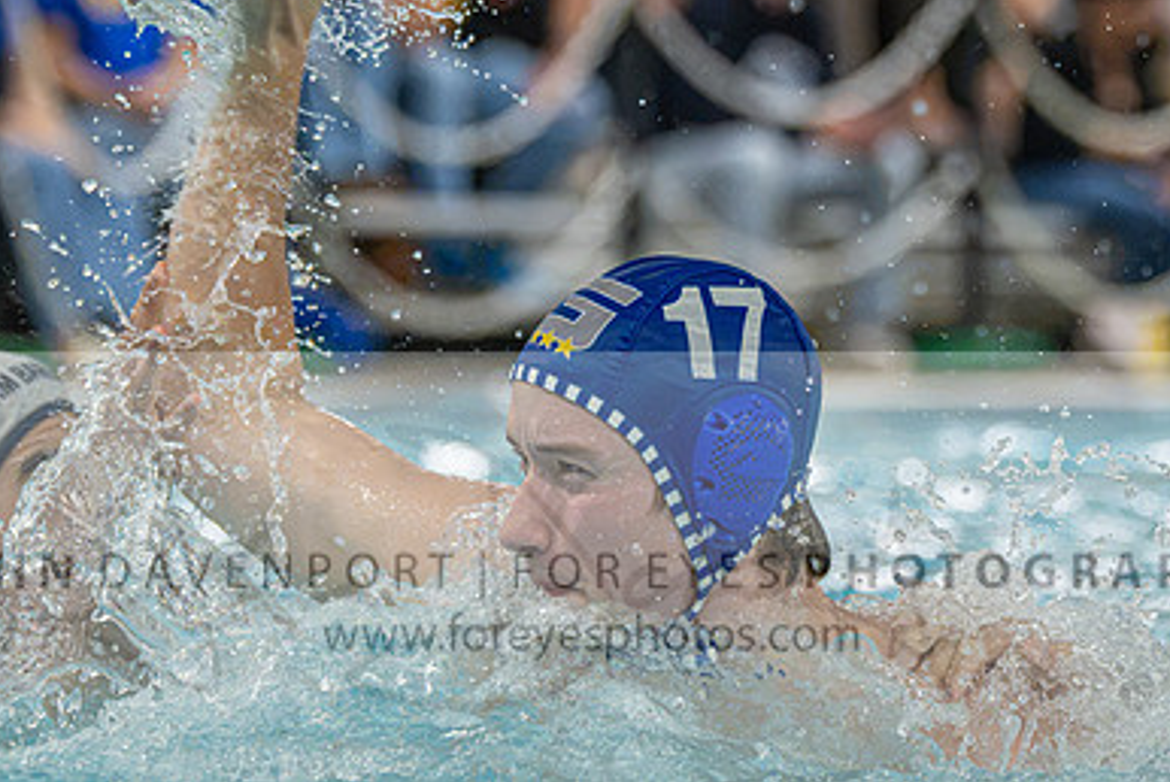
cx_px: 911
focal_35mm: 347
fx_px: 11286
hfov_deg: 5.9
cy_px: 144
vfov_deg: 4.0
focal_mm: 160
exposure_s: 1/1000
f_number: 4
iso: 10000
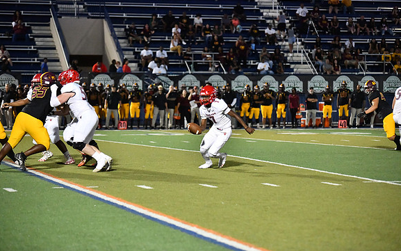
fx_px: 1366
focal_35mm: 125
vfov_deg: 10.5
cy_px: 117
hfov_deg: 16.7
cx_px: 200
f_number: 3.2
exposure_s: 1/3200
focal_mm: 122
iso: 12800
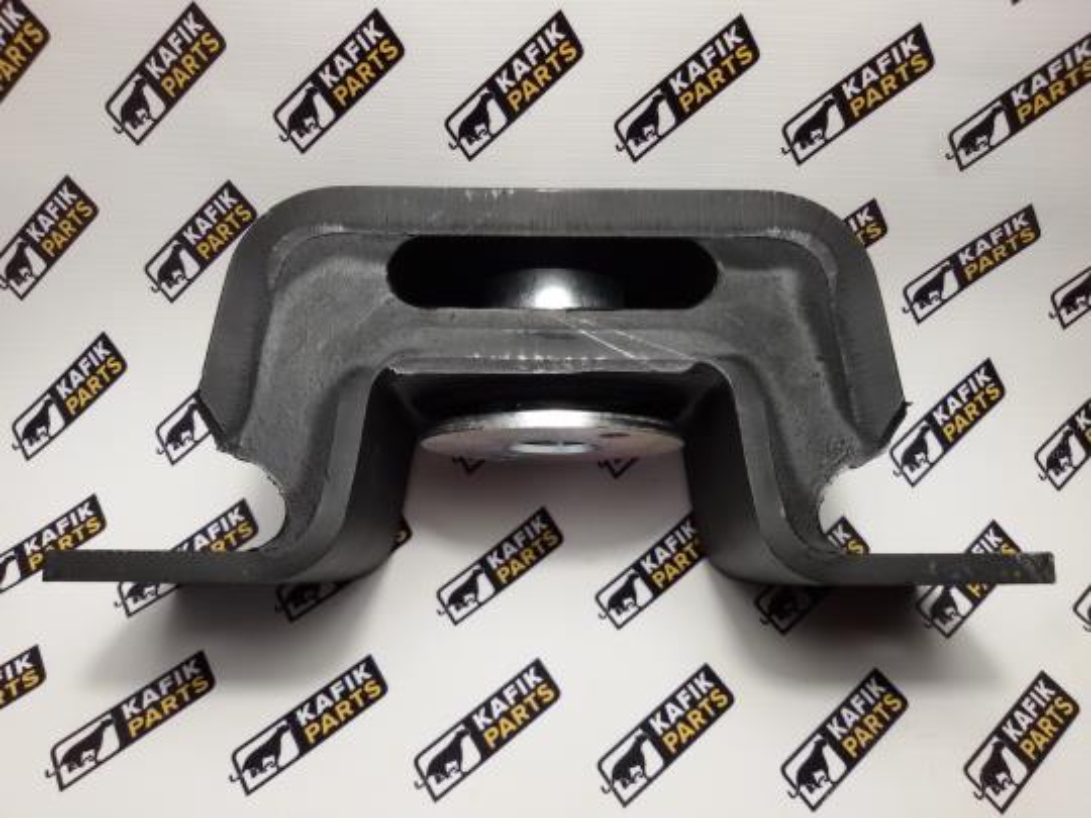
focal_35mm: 31
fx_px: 977
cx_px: 546
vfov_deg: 45.4
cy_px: 409
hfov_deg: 58.4
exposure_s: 1/33
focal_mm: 2.93
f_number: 2.4
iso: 64
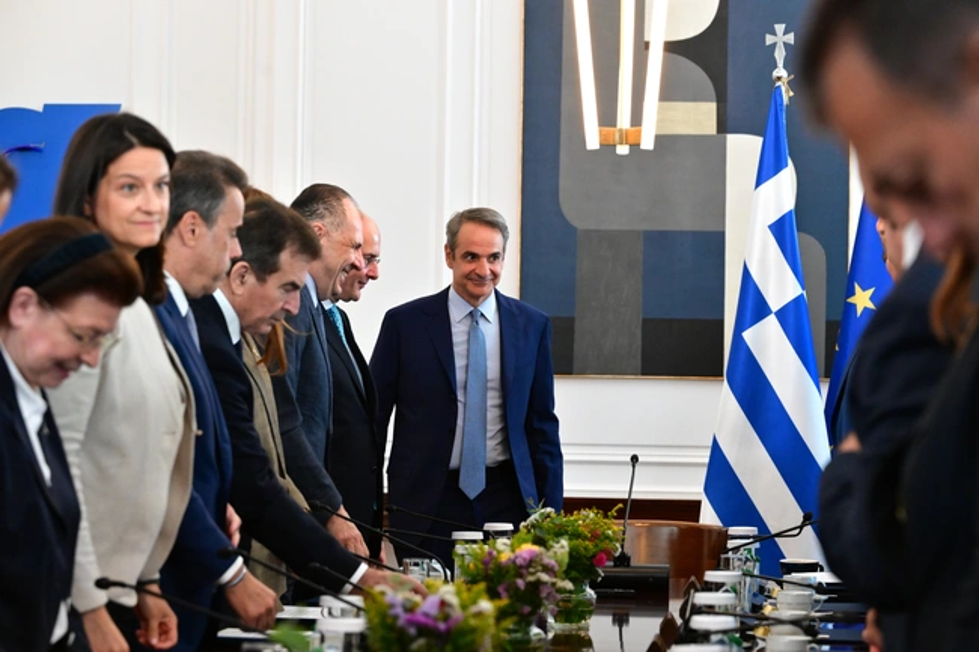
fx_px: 2990
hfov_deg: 18.6
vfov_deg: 12.4
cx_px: 490
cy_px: 326
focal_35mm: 110
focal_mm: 110
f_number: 5
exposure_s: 1/500
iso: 8000
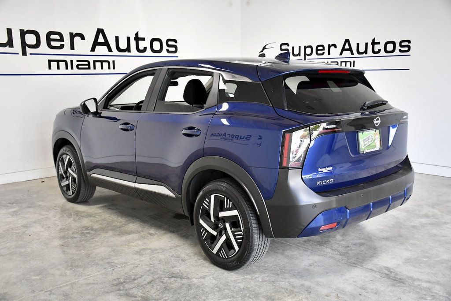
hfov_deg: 53.1
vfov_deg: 36.9
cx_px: 226
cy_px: 150
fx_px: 451
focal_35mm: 36
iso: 2500
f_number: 3.8
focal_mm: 24
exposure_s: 1/800
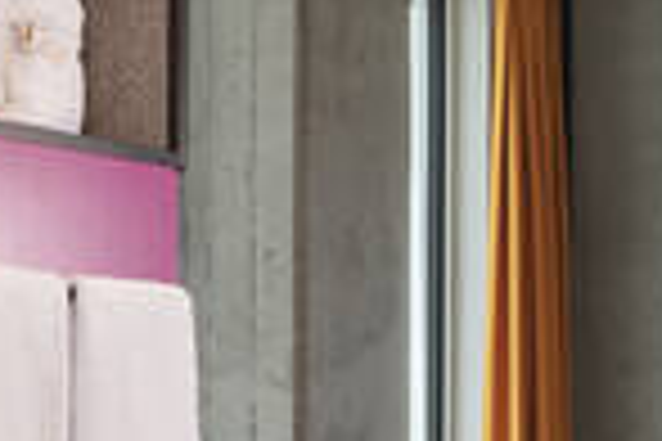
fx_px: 1600
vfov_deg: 14.8
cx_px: -644
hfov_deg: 17.3
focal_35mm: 87
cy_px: 616
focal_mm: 16
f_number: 16
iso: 100
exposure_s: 1/3
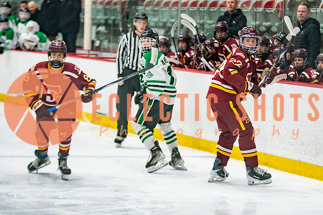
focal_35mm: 200
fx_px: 1798
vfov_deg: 6.9
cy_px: 106
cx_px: 198
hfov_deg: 10.3
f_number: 2.8
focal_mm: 120
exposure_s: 1/640
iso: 1000
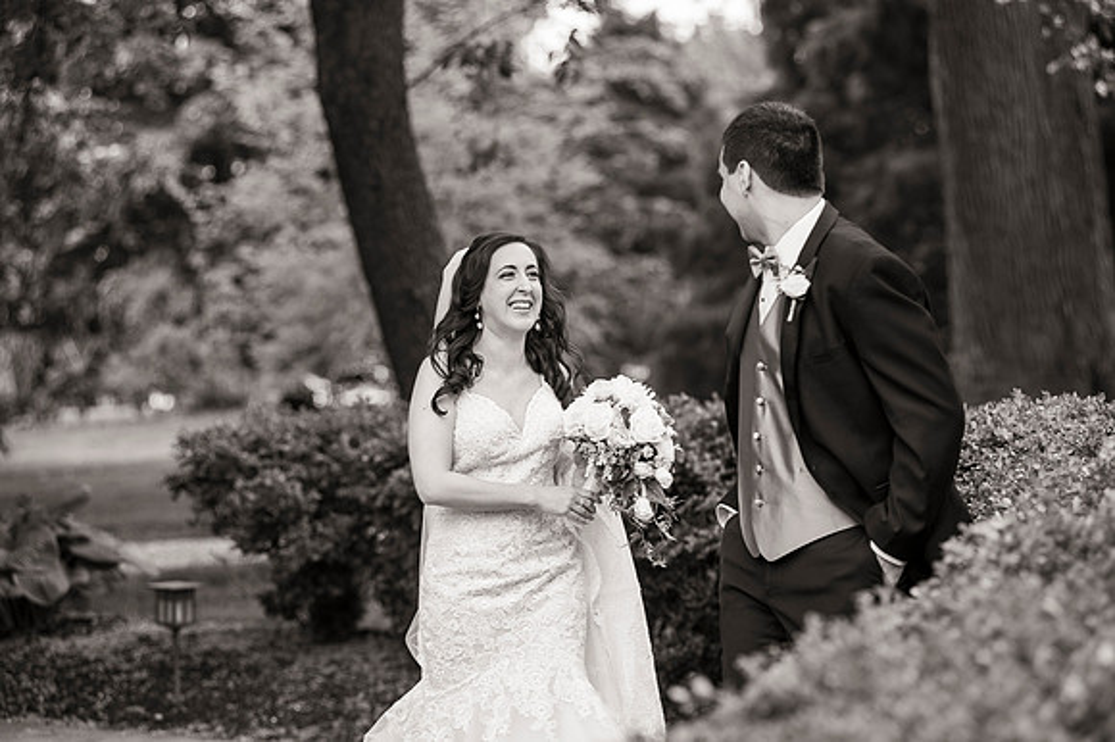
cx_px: 558
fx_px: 3869
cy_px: 371
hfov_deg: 16.4
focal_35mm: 125
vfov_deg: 11.0
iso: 200
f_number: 3.5
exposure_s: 1/320
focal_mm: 125
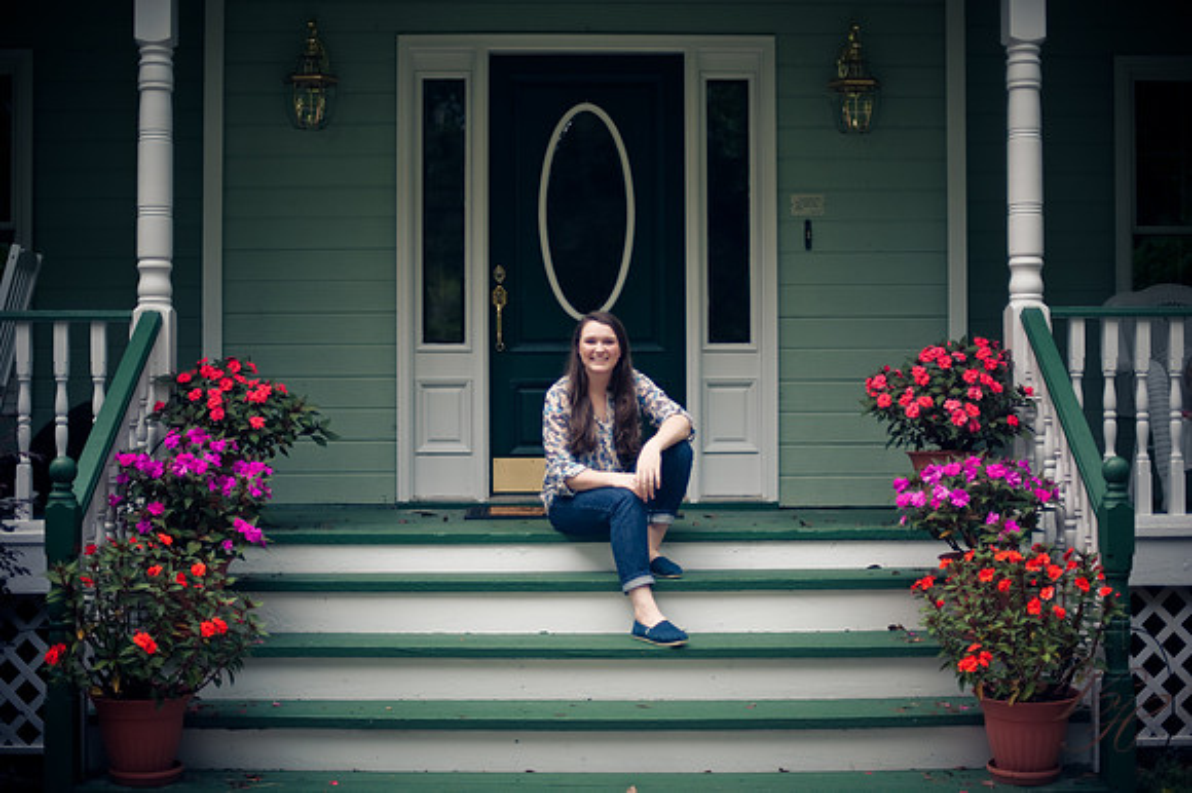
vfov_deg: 27.0
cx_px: 596
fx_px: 1655
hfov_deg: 39.6
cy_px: 396
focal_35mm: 50
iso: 200
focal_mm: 50
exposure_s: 1/250
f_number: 1.4
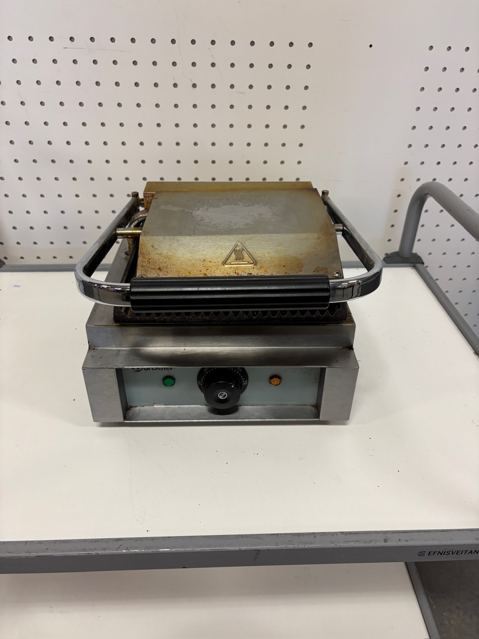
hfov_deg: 53.1
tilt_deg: -35.7
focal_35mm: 26
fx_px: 480
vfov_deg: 67.3
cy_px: 320
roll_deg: -1.7
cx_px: 240
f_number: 1.6
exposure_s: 1/100
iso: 125
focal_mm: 5.96
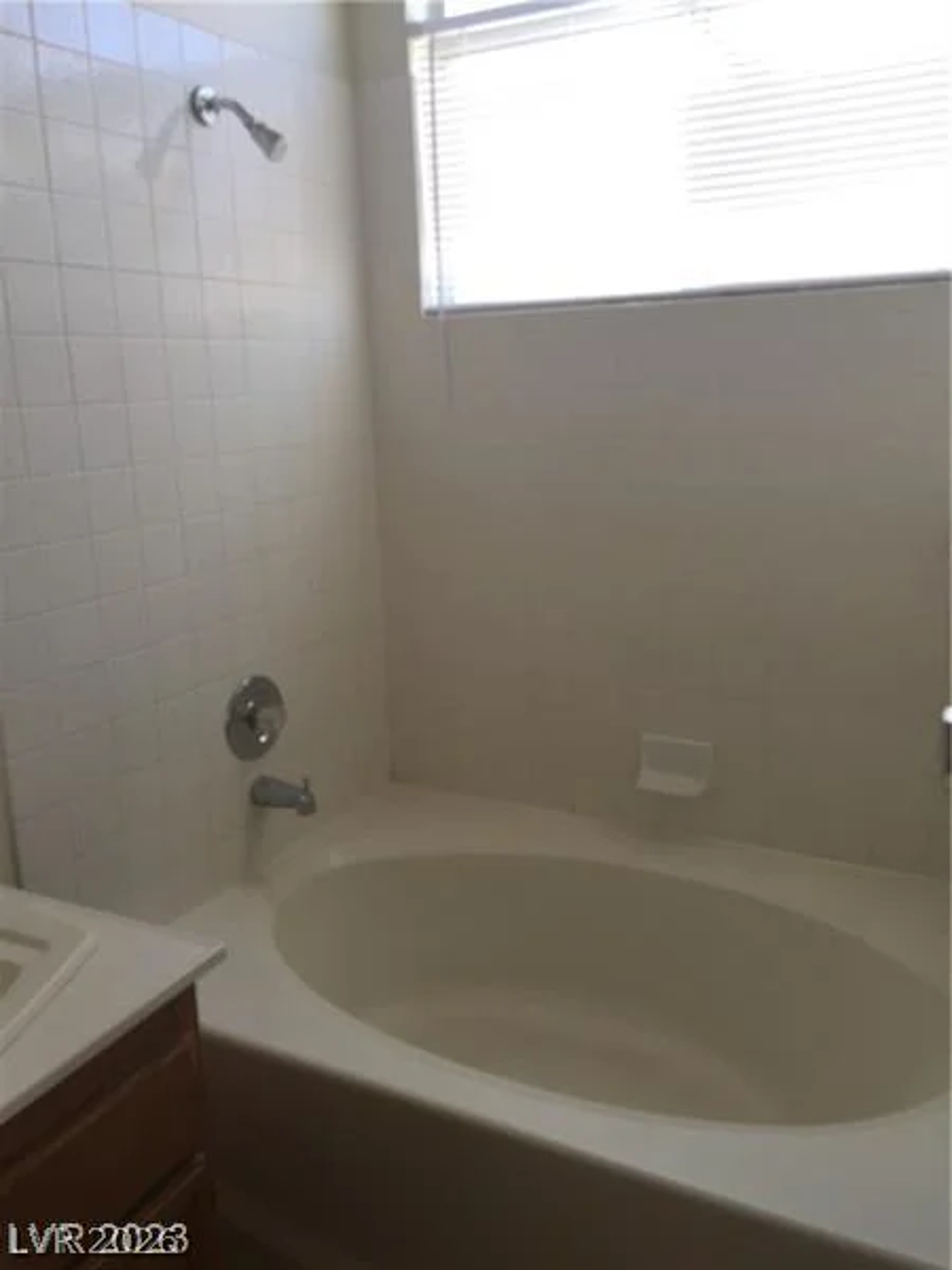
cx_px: 476
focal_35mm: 29
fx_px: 1063
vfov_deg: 61.7
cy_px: 635
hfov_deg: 48.2
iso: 40
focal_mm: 4.15
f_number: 2.2
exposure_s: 1/120
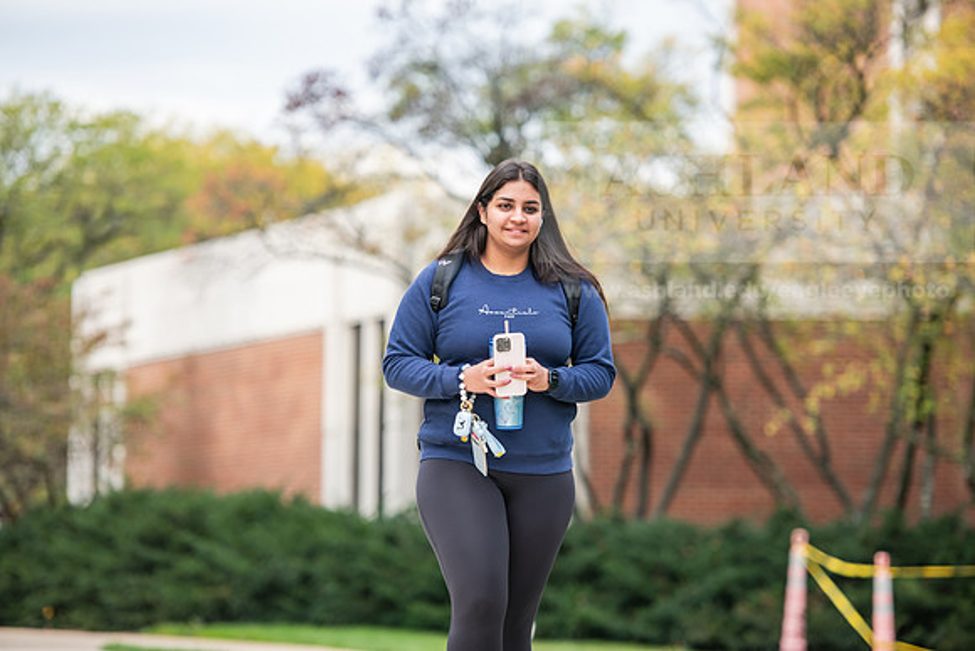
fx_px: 3928
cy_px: 326
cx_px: 488
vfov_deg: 9.5
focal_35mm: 145
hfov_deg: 14.2
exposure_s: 1/400
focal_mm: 145
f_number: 3.2
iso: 320
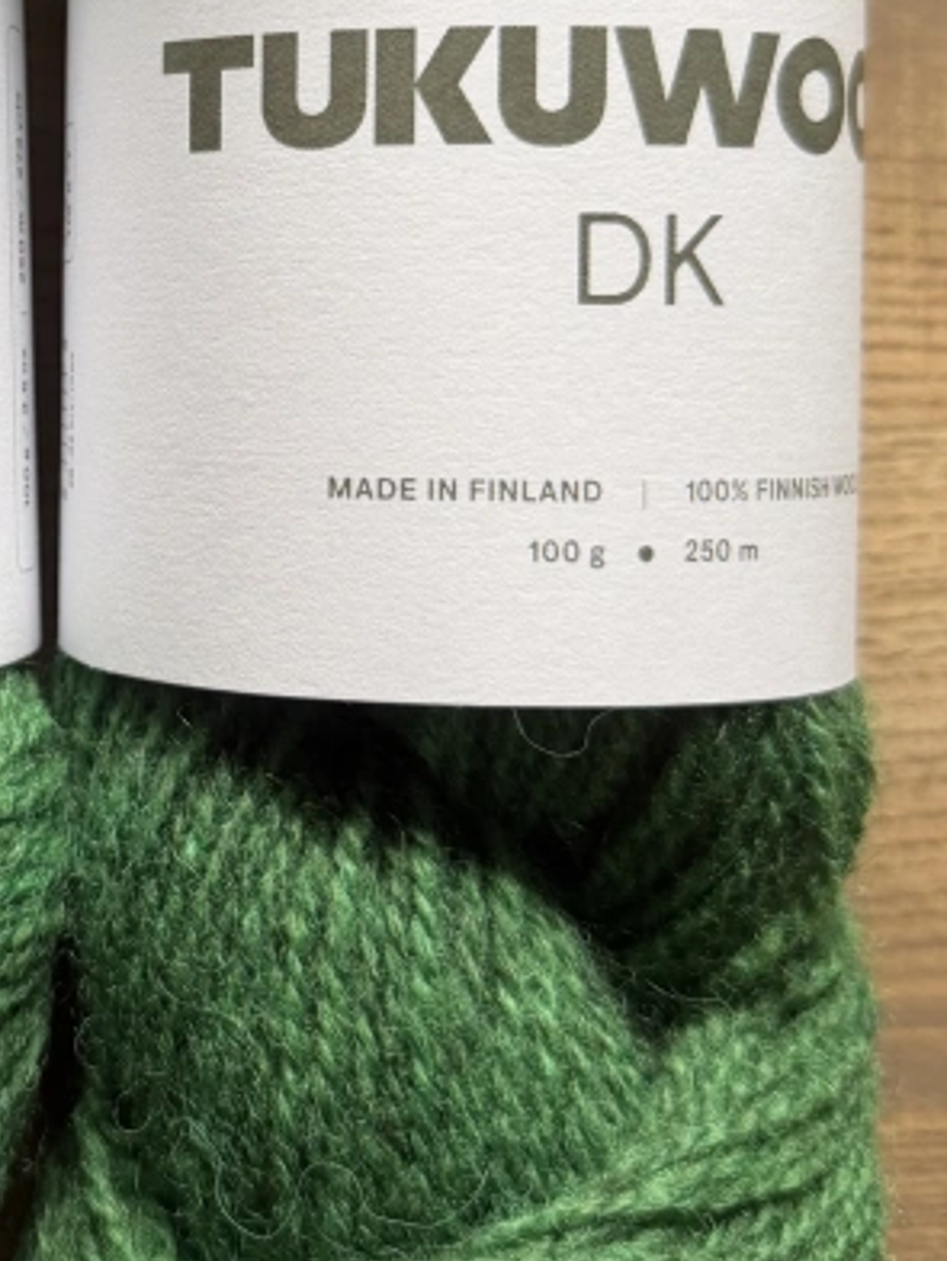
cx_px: -58
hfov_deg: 22.8
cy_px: 382
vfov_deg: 31.3
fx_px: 2224
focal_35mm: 61
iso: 200
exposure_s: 1/93
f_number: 1.78
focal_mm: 6.76
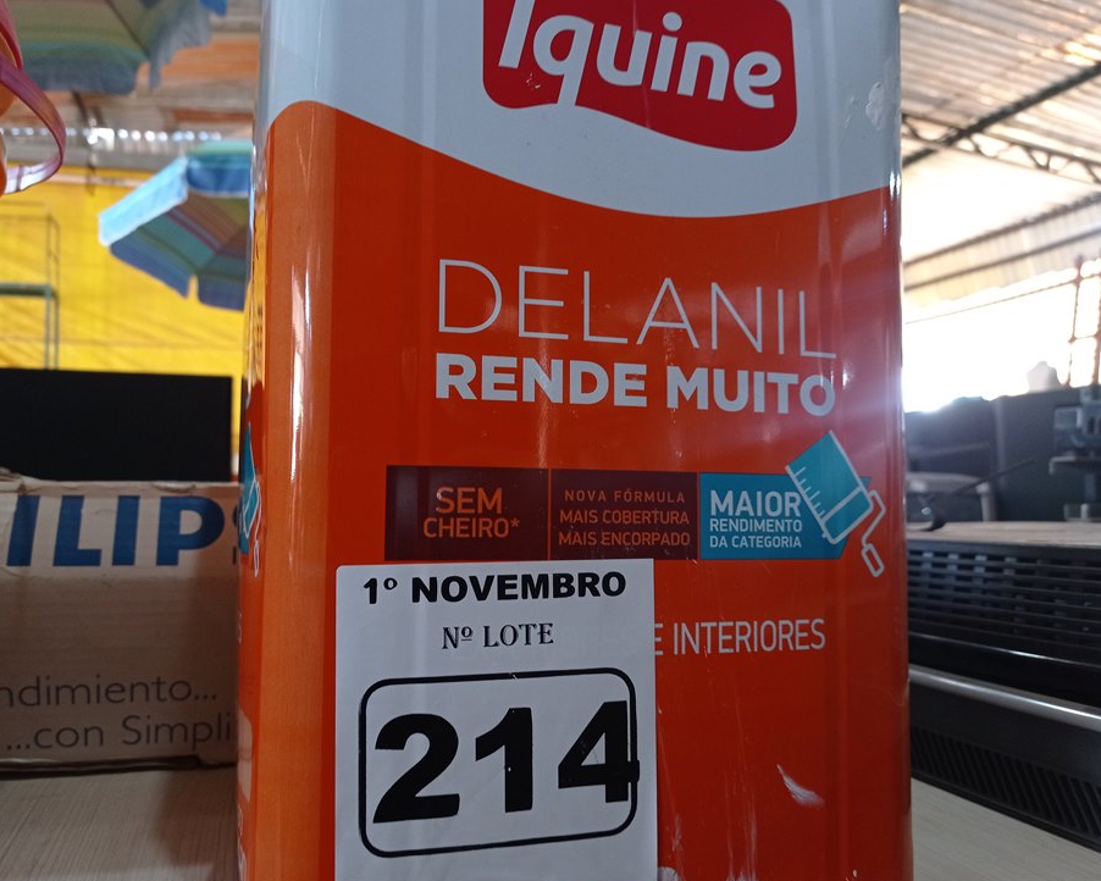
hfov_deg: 57.1
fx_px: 1010
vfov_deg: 47.1
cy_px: 449
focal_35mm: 31
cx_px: 520
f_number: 1.79
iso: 292
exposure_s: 1/30
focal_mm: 4.7
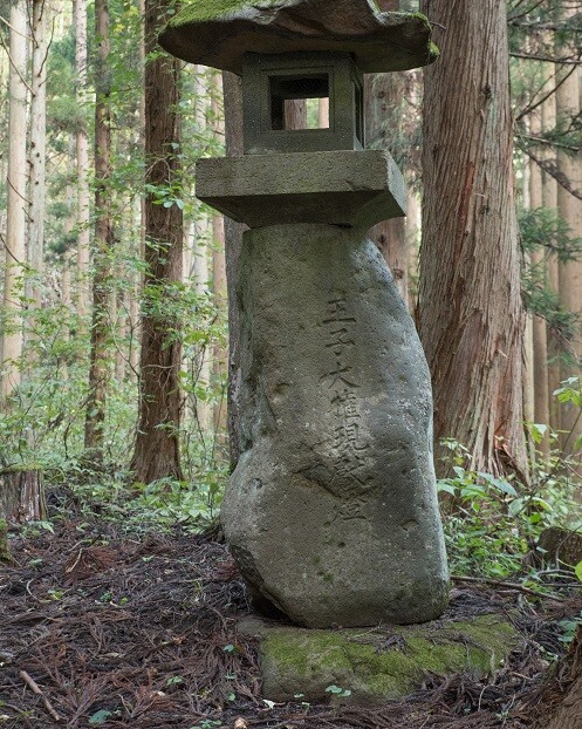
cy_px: 293
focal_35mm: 60
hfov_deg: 25.4
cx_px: 292
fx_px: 1293
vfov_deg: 31.4
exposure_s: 1/8
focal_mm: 53
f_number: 6.3
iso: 3200
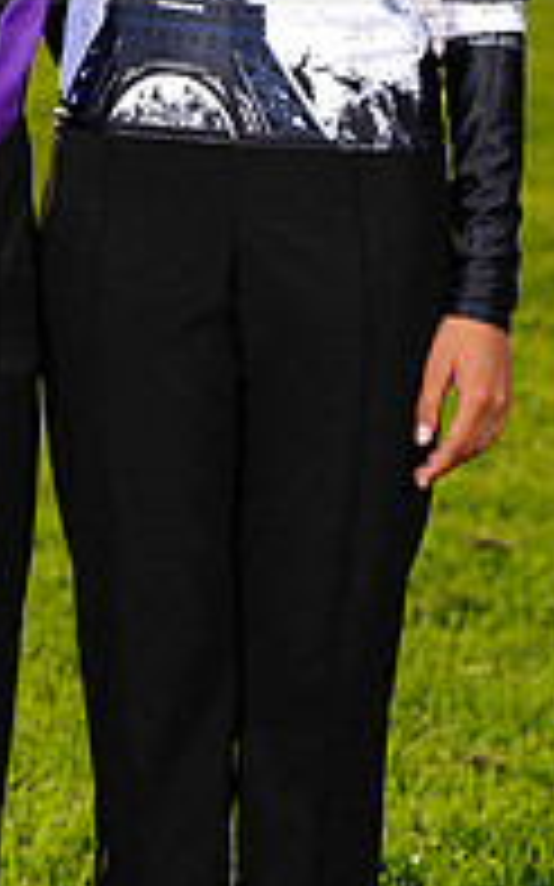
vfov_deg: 6.0
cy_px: -103
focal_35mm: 351
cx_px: 27
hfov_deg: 3.7
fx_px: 8485
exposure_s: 1/500
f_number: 7.1
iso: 125
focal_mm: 151
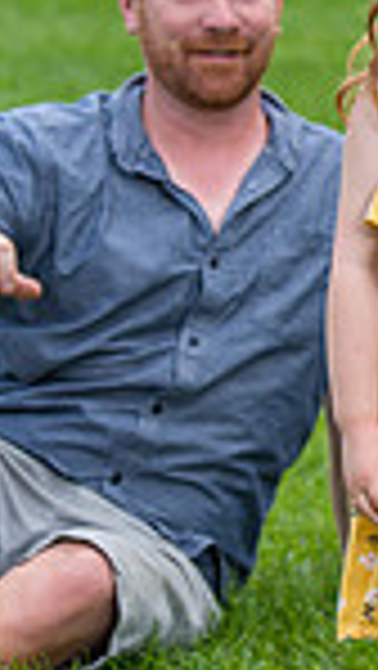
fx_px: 6511
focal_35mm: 366
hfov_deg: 3.3
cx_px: 464
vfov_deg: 5.9
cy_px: 151
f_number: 5
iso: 200
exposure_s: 1/250
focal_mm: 90
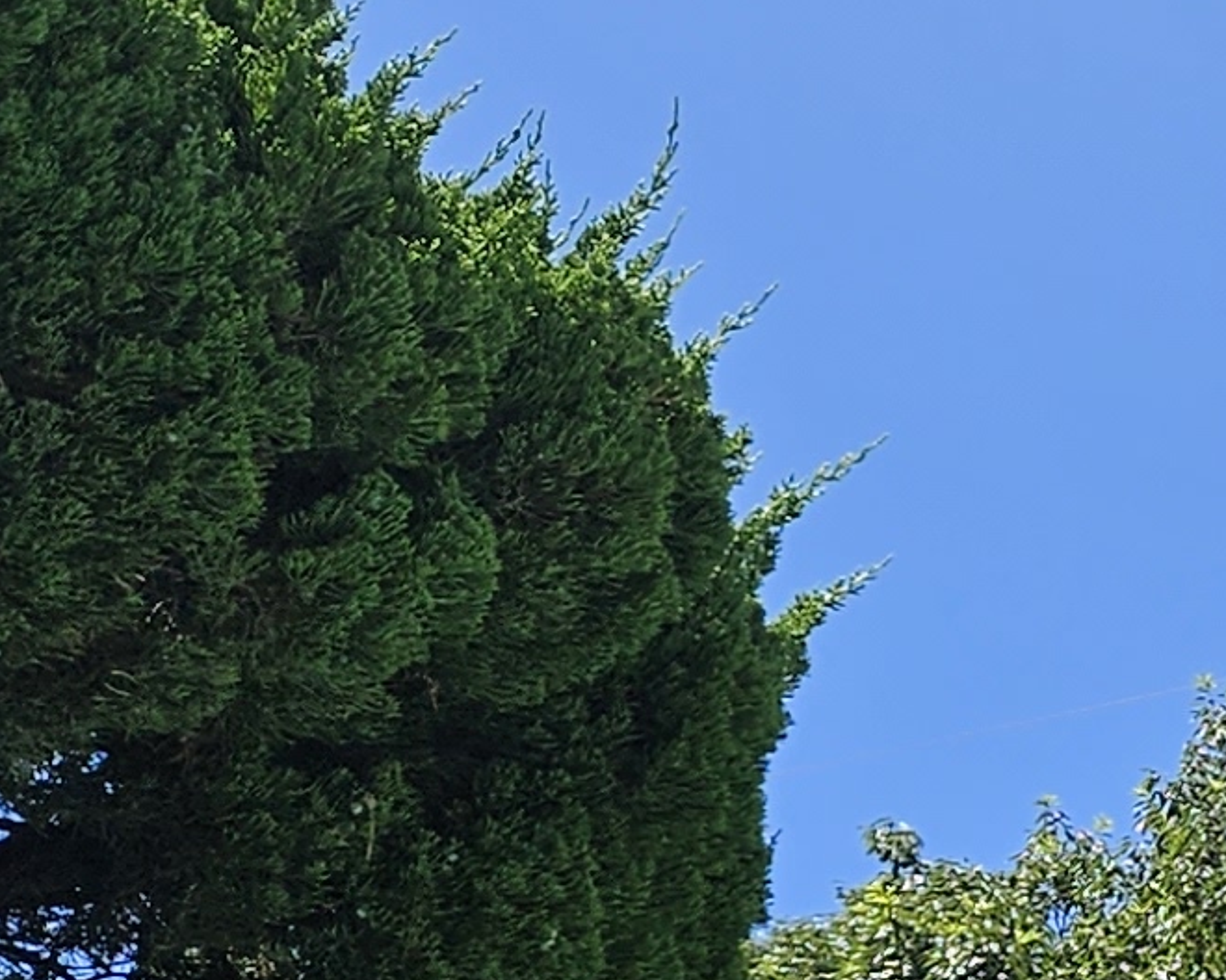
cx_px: 3202
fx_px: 4935
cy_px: 1529
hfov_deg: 11.2
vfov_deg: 10.9
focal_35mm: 136
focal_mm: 5.4
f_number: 1.8
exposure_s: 1/1650
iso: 25
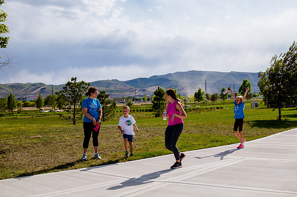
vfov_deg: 26.9
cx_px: 167
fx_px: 412
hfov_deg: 39.6
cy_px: 115
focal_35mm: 50
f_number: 10
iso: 200
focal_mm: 38
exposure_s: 1/320
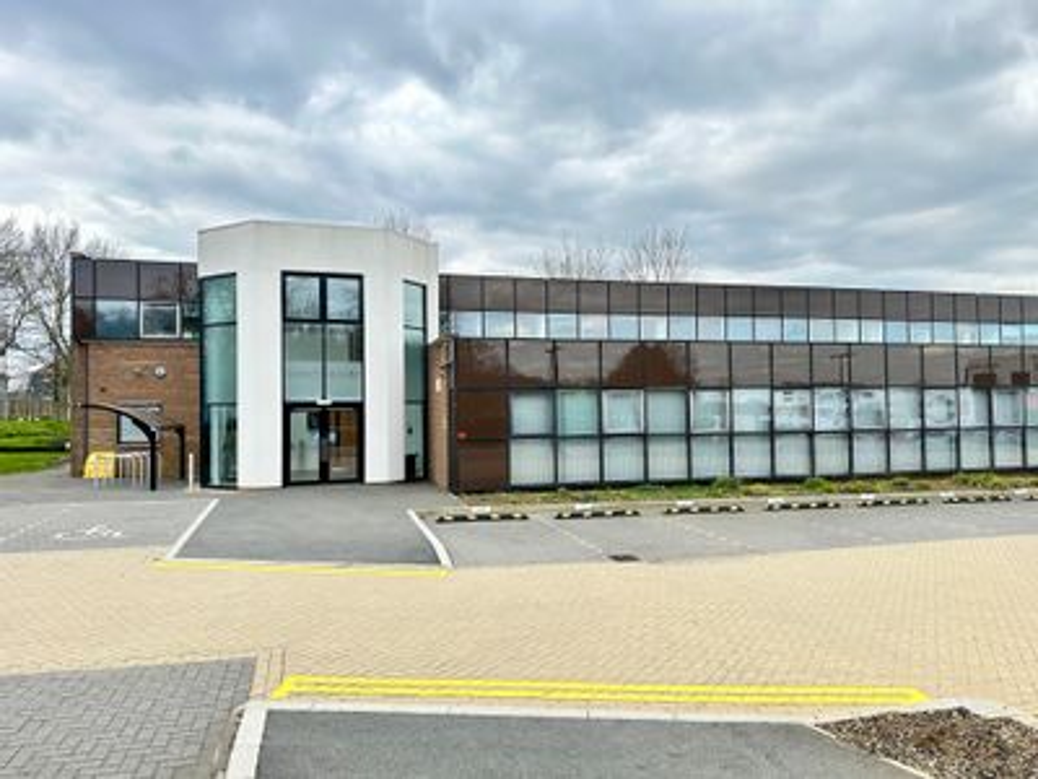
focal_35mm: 24
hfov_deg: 71.6
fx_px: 720
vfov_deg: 56.8
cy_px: 390
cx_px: 519
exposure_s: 1/864
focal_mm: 6.86
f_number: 1.78
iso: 80
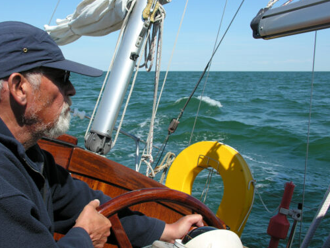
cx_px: 139
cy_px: 125
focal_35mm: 42
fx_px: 400
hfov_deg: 44.6
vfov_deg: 34.3
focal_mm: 8.9
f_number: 4.5
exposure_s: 1/500
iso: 50
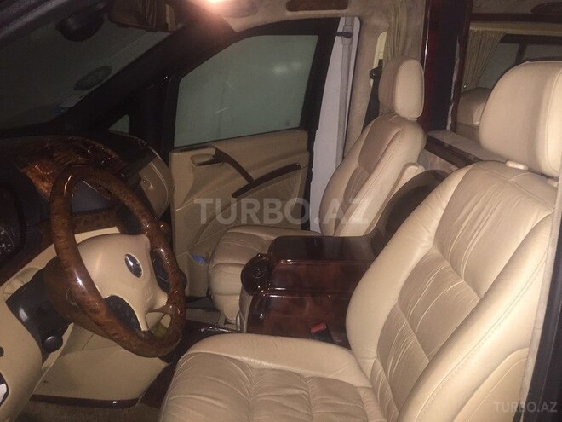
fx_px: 471
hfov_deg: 61.7
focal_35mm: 29
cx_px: 281
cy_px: 211
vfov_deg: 48.2
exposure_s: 1/17
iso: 250
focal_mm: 4.15
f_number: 2.2
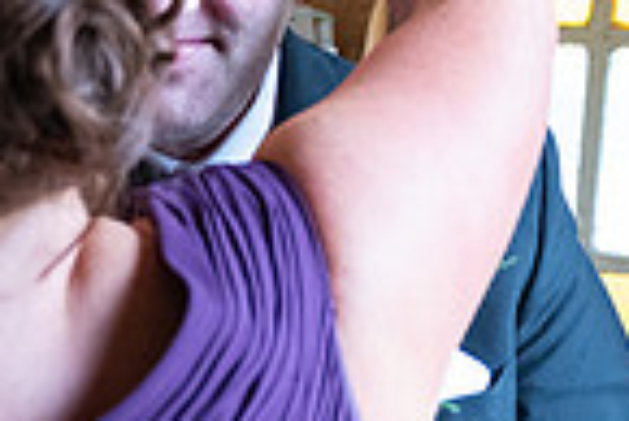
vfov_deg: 14.3
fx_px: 1679
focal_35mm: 96
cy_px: 215
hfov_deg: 19.0
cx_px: -269
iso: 1250
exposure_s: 1/160
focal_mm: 24
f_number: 3.5
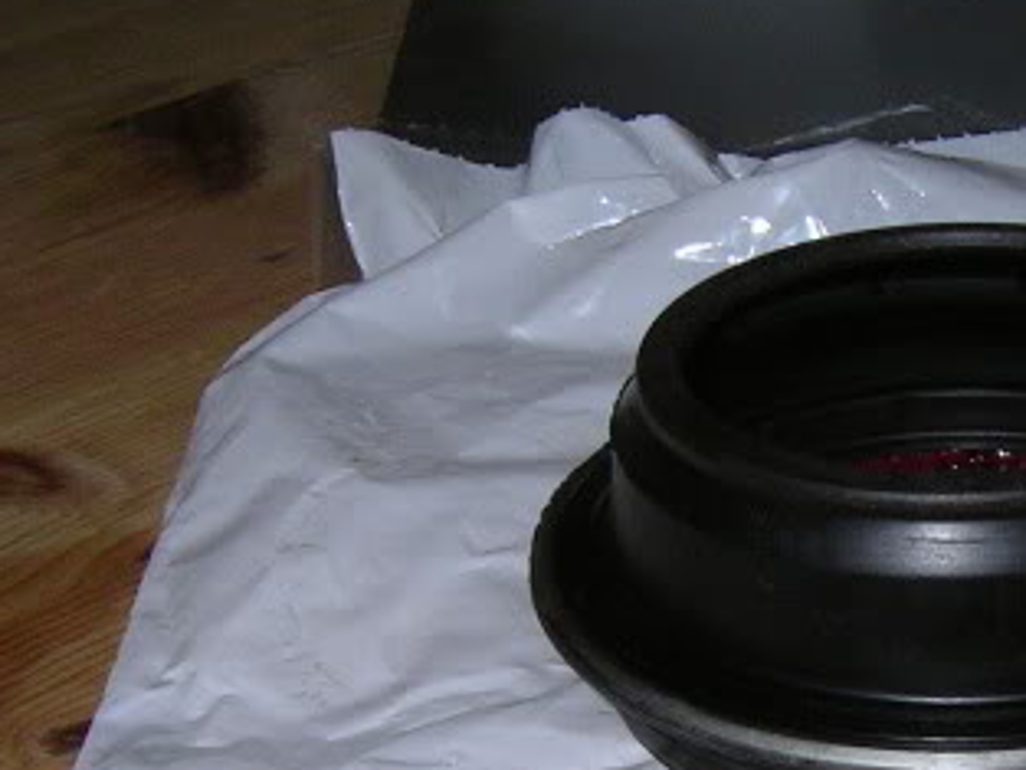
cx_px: 931
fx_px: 2728
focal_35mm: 92
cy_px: 649
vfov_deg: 15.9
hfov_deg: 20.8
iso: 100
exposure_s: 1/30
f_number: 4.8
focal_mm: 5.6
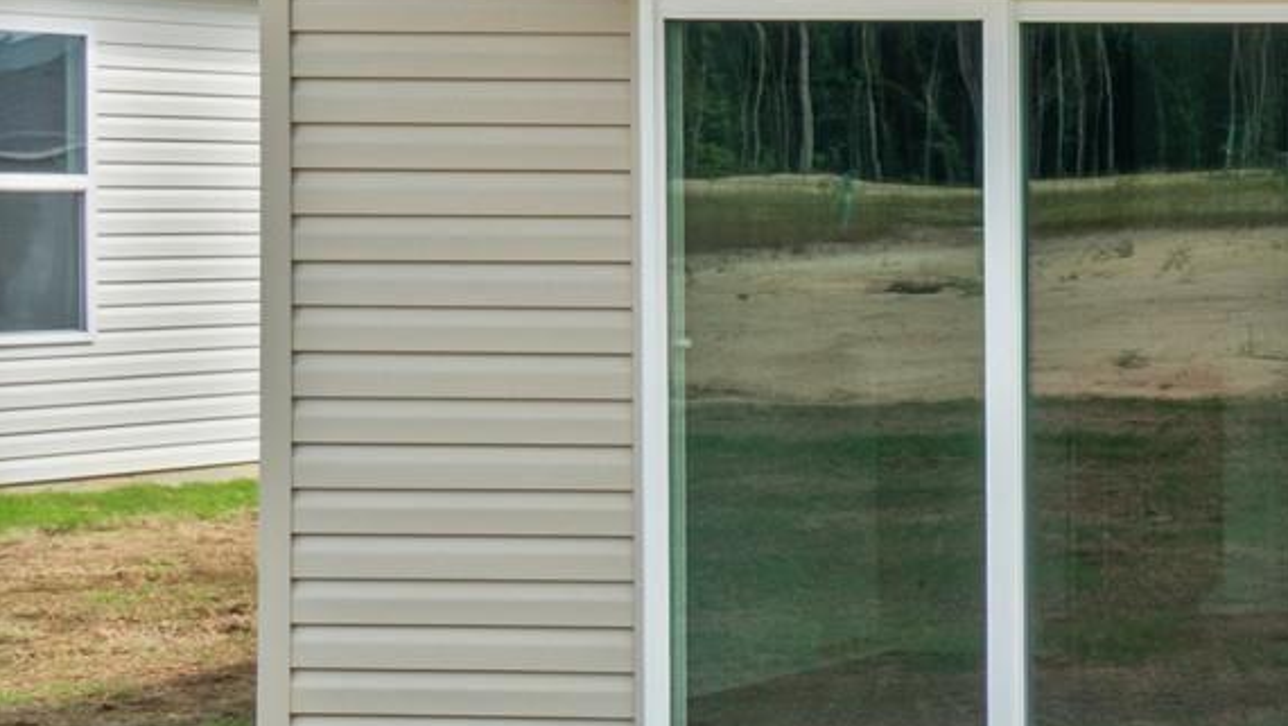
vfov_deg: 9.8
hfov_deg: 13.8
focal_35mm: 124
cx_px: 2822
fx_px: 4236
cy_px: 242
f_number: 9
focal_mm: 18
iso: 250
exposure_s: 1/100
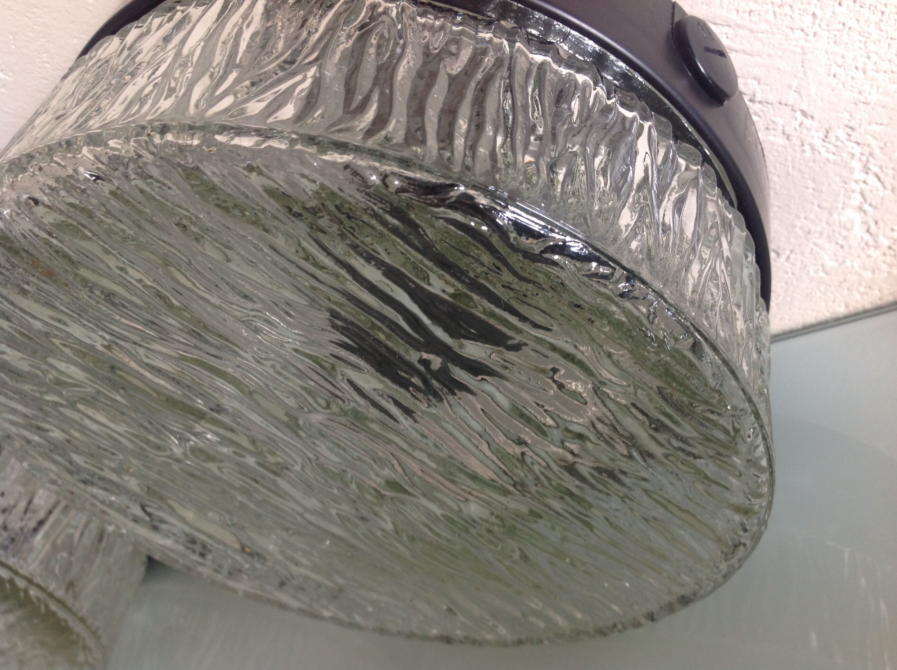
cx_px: 448
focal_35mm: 35
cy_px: 335
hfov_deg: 52.7
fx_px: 906
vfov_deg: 40.6
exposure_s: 1/15
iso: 50
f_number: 2.4
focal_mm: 4.28
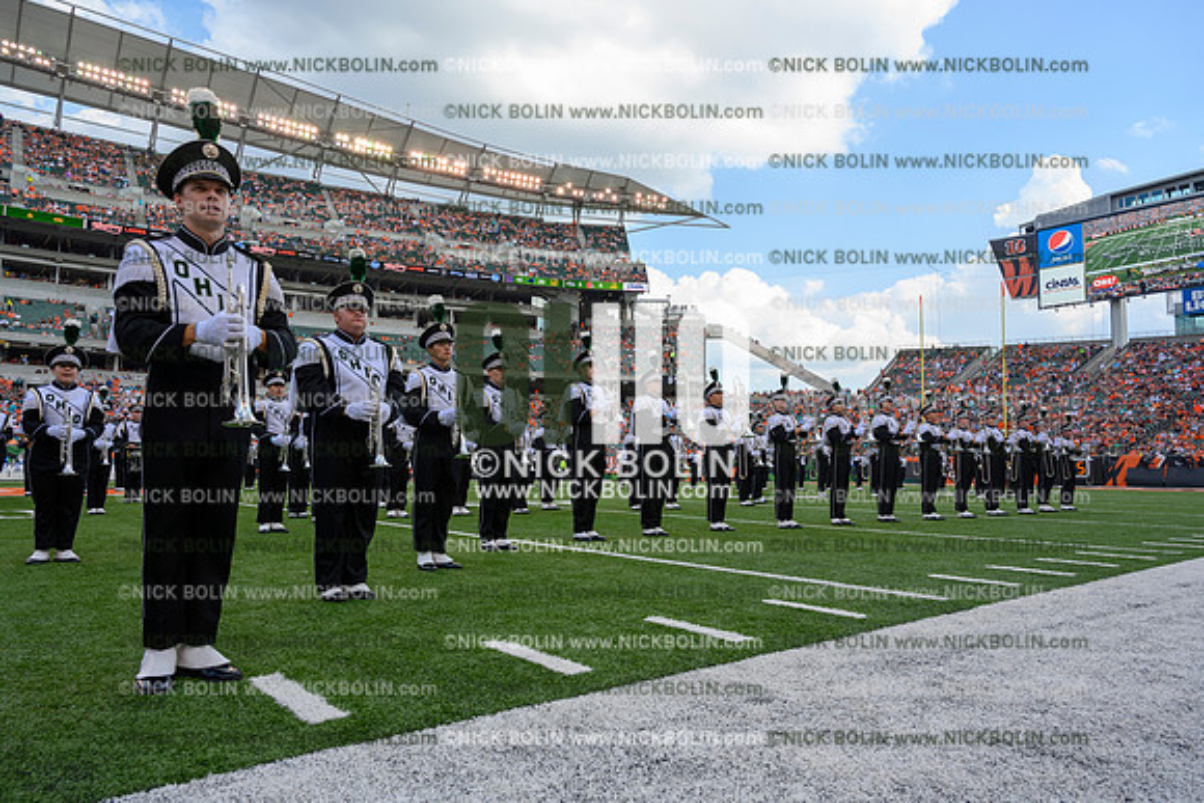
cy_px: 402
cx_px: 602
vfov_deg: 53.2
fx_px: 803
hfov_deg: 73.7
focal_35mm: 24
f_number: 7.1
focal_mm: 24
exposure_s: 1/100
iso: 80
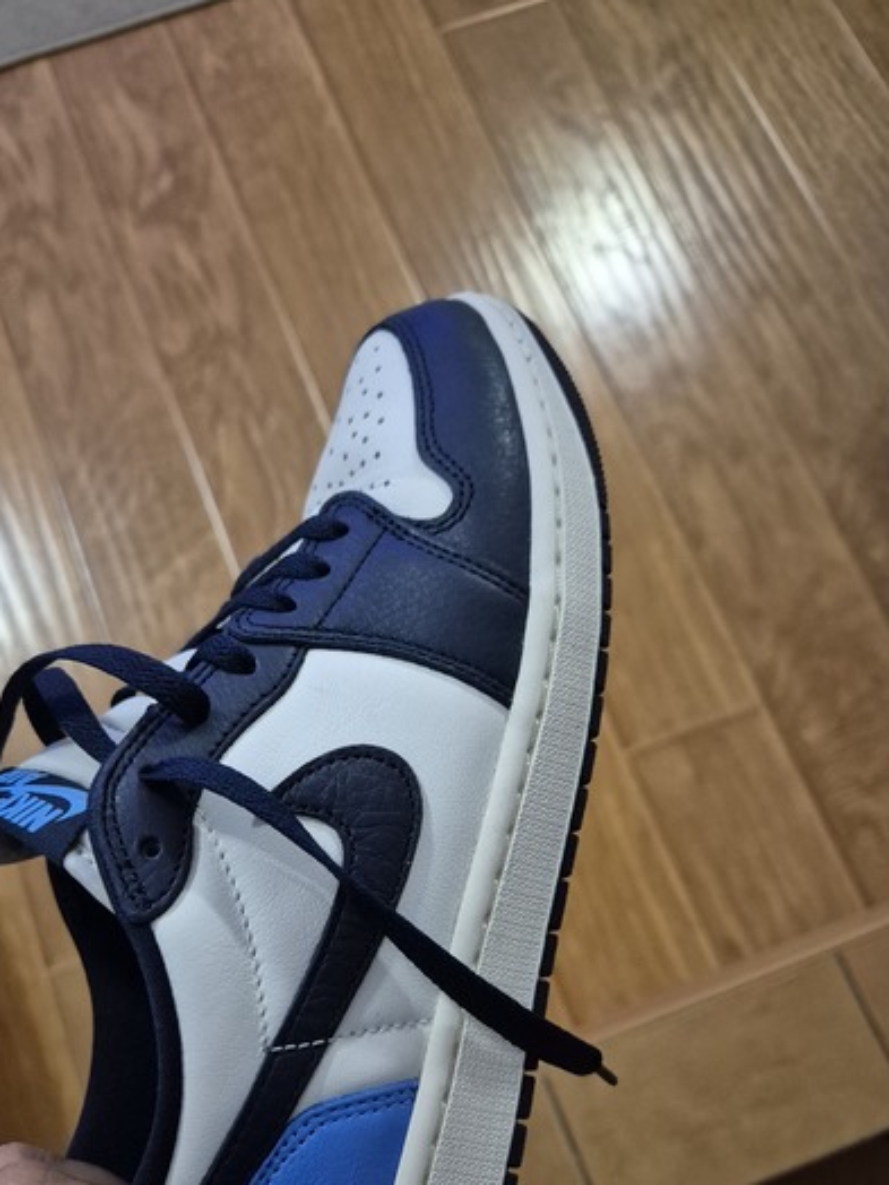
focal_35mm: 30
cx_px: 364
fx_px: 1027
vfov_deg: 58.9
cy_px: 763
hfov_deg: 46.6
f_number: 1.8
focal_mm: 5.4
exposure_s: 1/100
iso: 1600
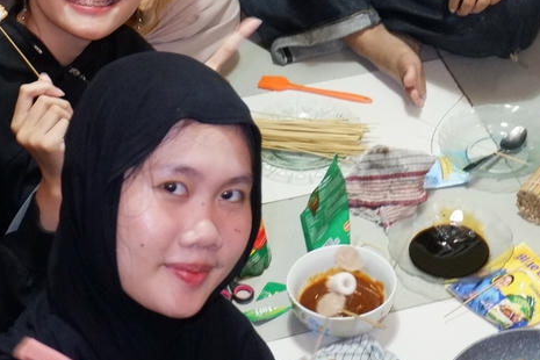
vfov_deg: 13.8
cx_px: 380
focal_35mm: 98
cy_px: 34
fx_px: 1470
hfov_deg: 20.7
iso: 3200
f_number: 4.5
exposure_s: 1/14
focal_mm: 25.6
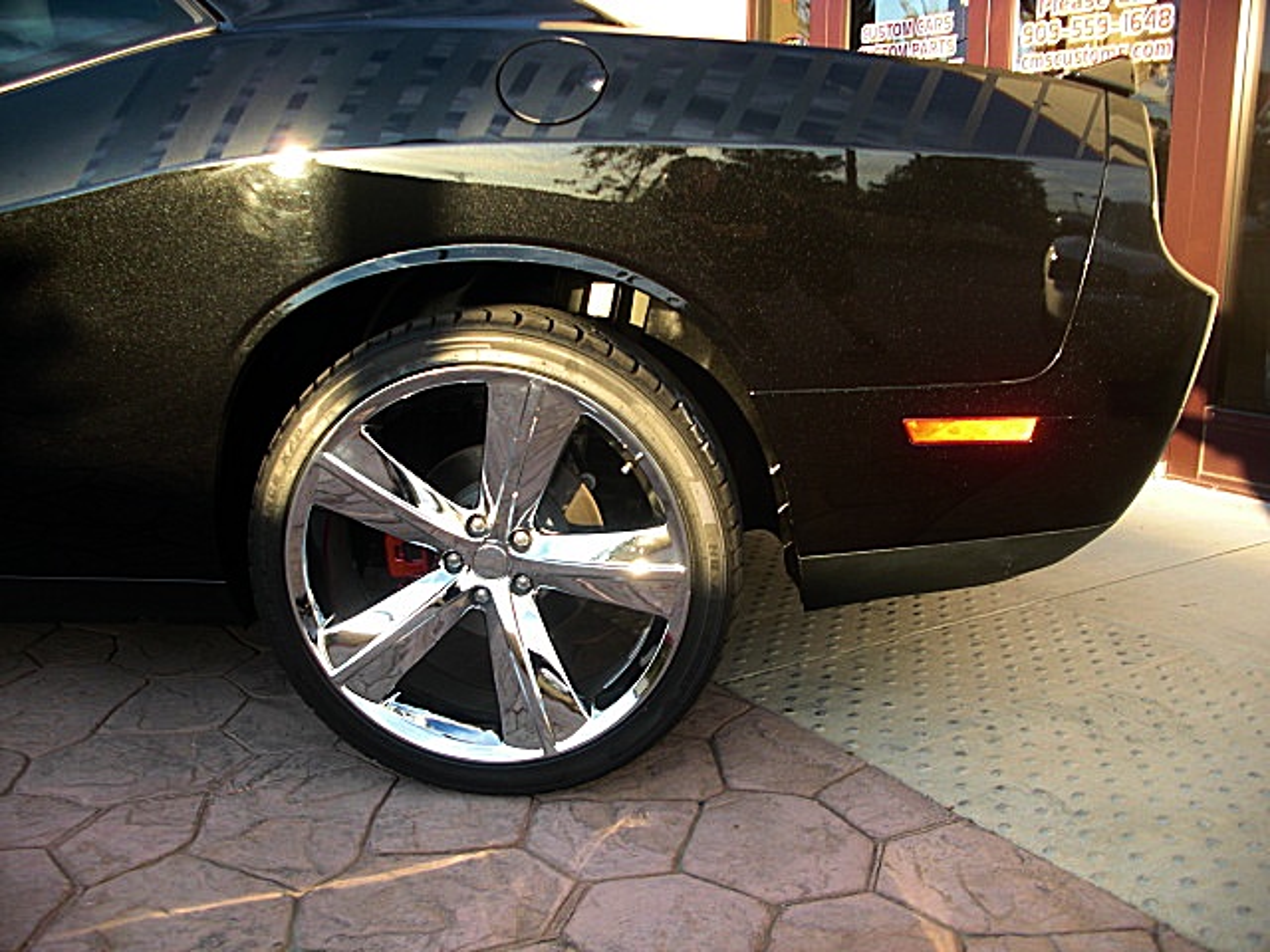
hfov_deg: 51.4
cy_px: 476
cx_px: 635
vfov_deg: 39.7
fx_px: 1321
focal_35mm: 36
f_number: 2.8
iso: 50
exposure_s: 1/125
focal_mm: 6.3
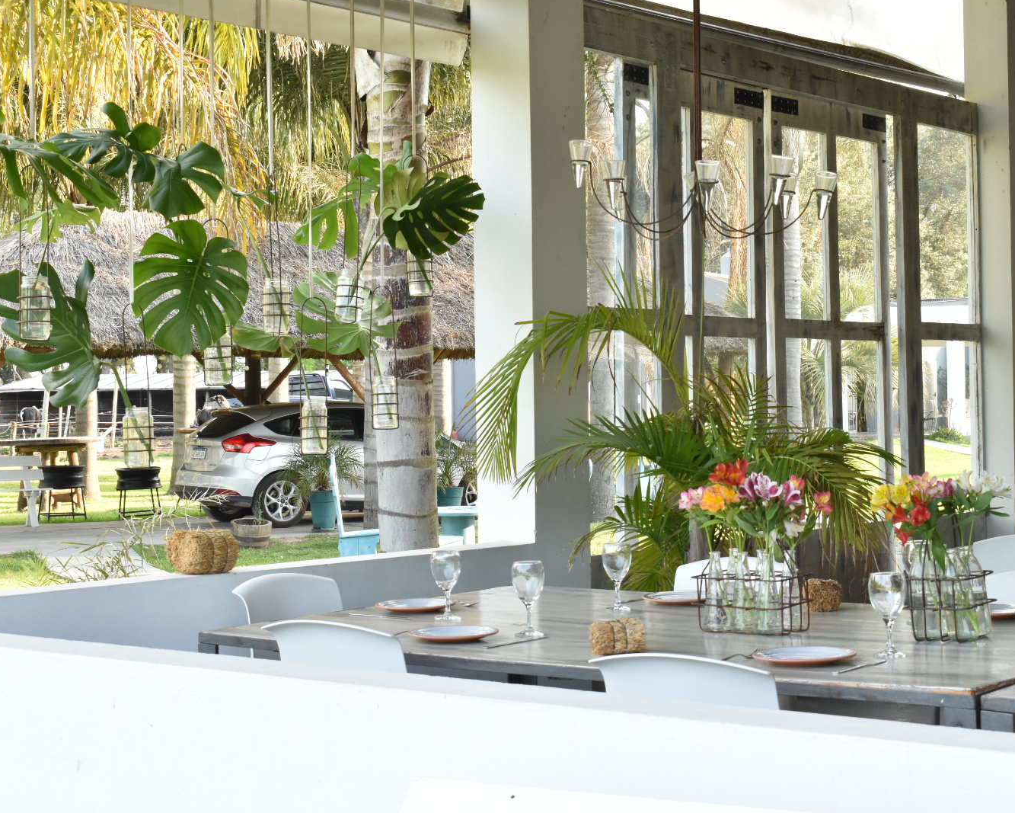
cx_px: 576
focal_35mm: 65
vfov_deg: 23.5
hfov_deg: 29.1
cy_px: 408
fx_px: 1953
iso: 1000
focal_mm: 38
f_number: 13
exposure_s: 1/125
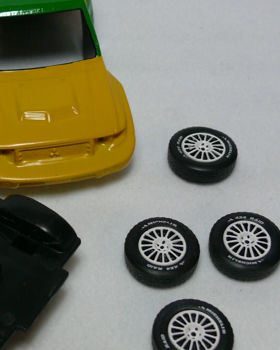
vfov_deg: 22.7
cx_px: 5
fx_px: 870
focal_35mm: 84
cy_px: 145
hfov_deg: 17.9
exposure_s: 1/80
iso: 100
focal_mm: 7.4
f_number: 2.8
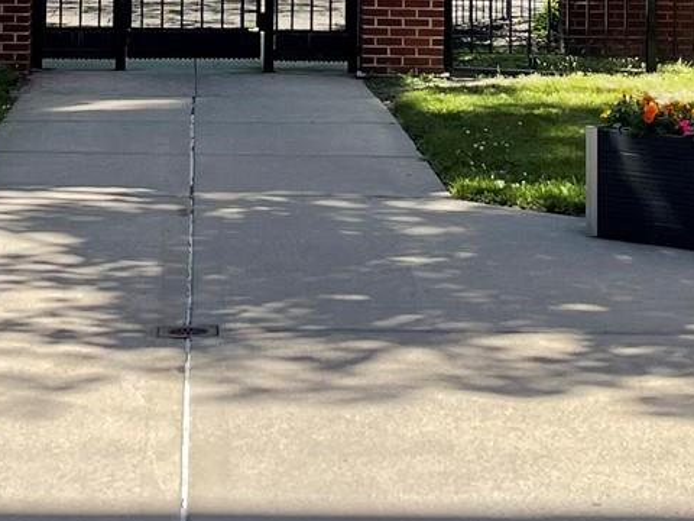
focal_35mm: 111
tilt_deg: +1.4
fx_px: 2225
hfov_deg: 17.7
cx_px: 239
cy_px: -256
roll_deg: -1.4
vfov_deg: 12.7
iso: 32
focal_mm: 5.1
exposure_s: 1/1252
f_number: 1.6
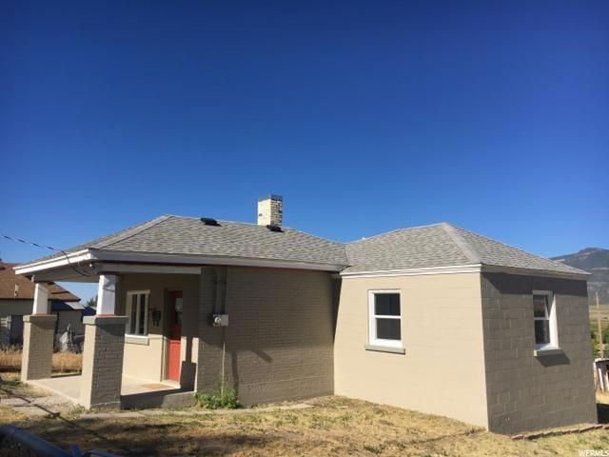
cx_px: 304
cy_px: 228
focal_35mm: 29
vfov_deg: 48.2
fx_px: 510
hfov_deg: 61.7
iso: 25
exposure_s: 1/2198
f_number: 2.2
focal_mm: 4.15
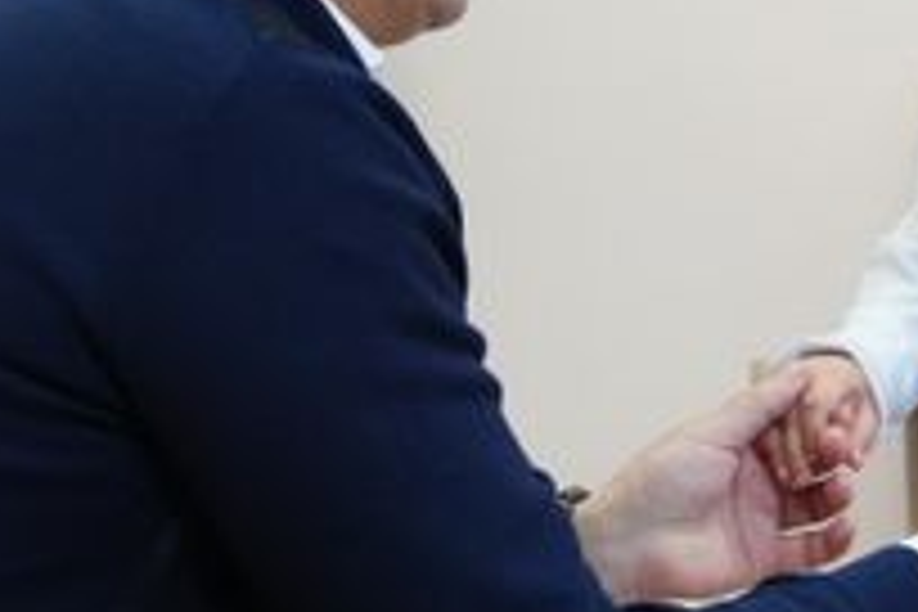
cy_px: 162
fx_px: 2703
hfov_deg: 19.0
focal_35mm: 106
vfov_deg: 12.9
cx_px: 812
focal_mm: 31
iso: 3200
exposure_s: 1/400
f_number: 4
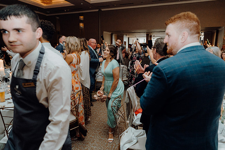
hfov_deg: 73.7
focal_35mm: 24
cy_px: 75
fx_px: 150
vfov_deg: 53.2
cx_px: 112
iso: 2500
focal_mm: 24
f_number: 3.5
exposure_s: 1/160
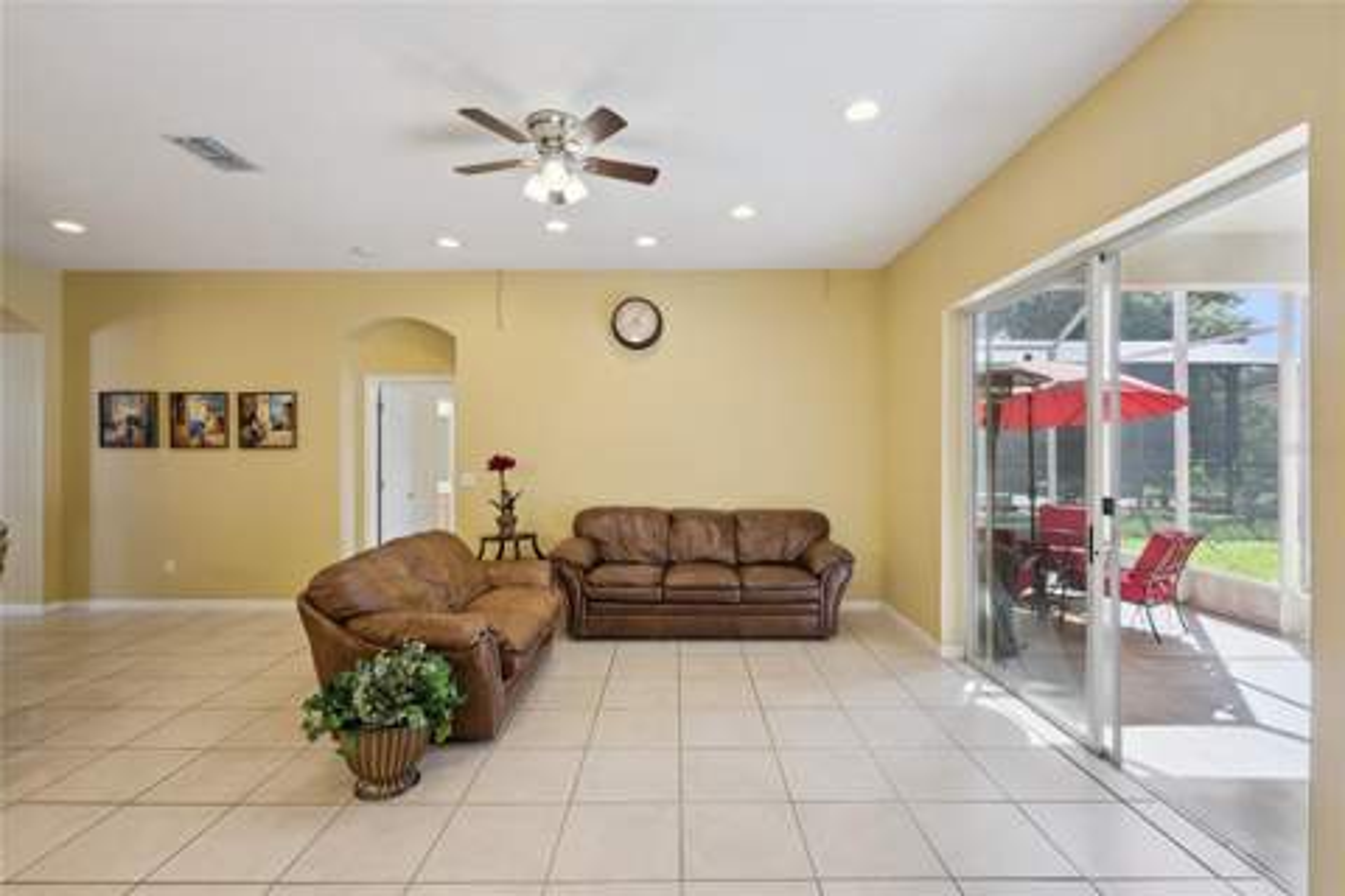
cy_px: 448
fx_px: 598
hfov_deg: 96.7
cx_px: 672
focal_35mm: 16
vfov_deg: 73.7
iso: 500
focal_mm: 16
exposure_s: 1/50
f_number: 8
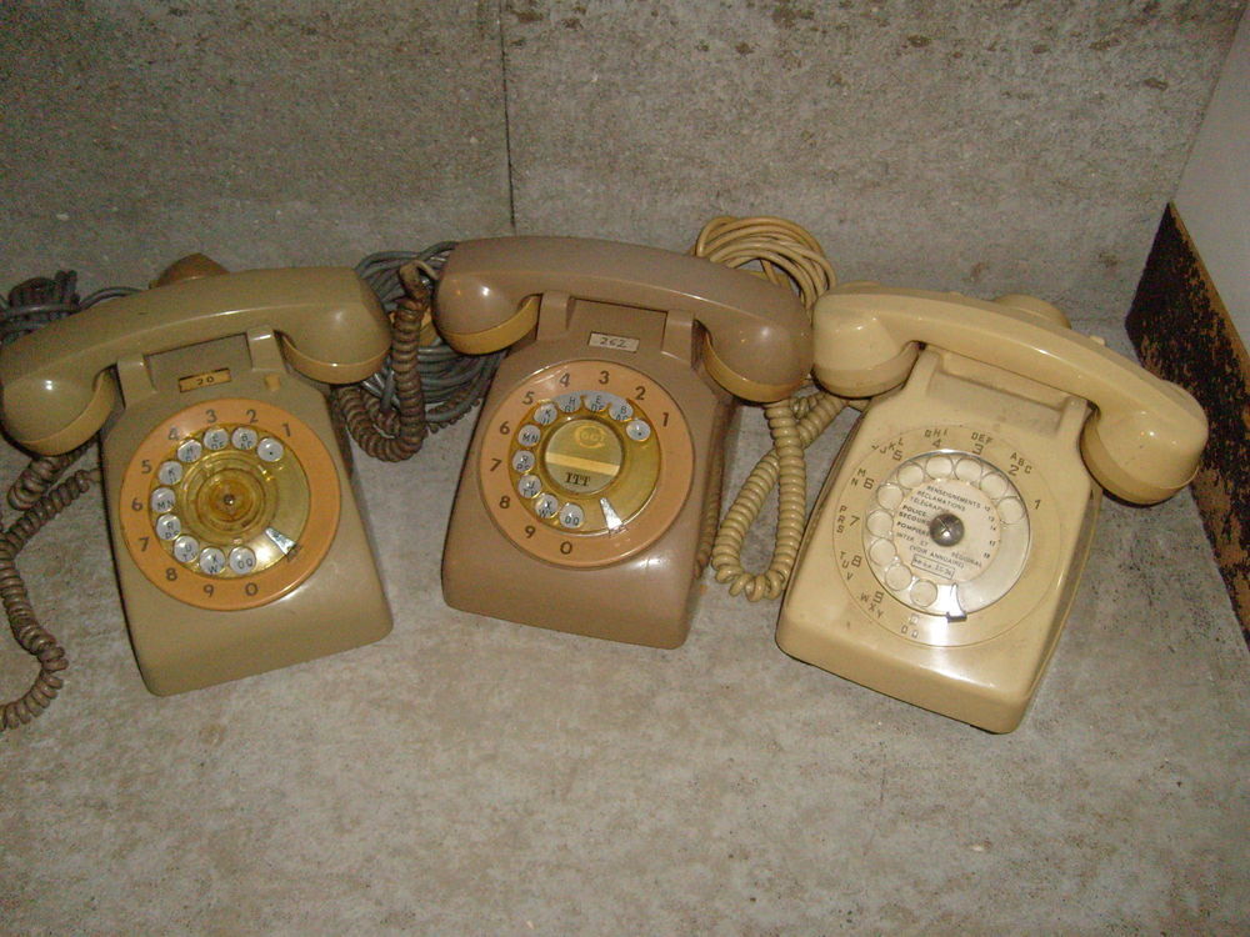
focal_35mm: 35
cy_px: 468
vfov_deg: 40.7
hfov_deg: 52.6
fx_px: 1264
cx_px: 625
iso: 400
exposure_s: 1/45
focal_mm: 5.8
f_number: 2.8
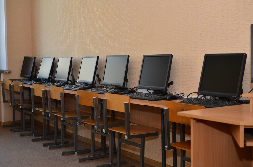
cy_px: 84
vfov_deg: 25.6
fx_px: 368
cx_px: 126
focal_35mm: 52
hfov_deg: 37.9
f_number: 3.5
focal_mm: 35
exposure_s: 1/60
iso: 100
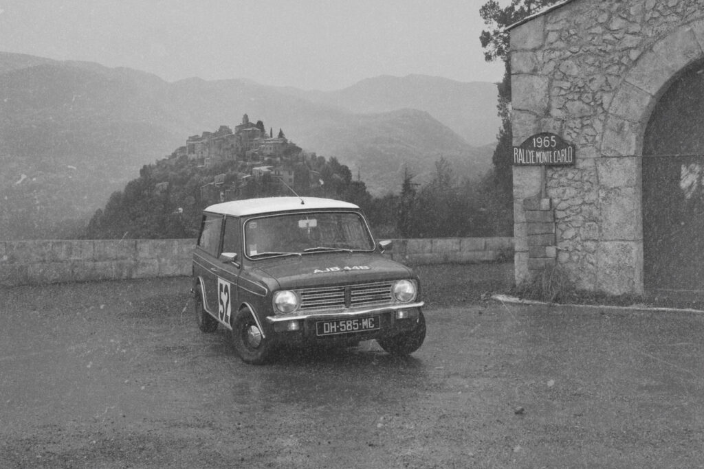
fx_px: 978
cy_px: 234
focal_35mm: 50
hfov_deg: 39.6
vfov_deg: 27.0
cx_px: 352
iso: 1600
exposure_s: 1/320
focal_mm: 50
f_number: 6.3
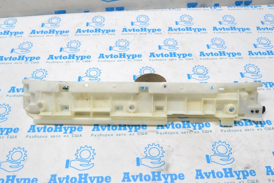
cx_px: 137
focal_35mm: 36
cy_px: 92
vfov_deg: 36.9
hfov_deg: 53.1
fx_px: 274
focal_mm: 24
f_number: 11
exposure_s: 1/160
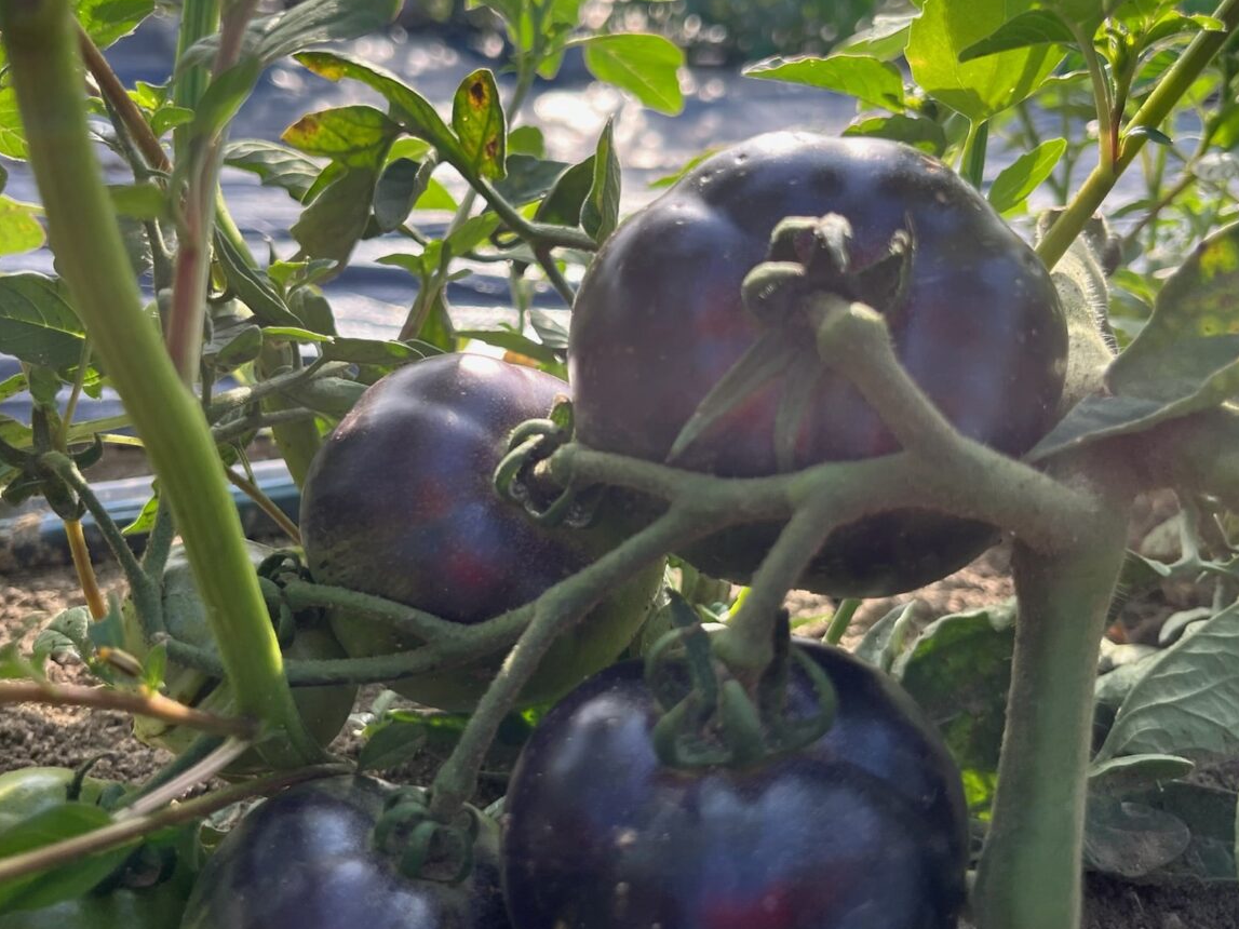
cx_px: 566
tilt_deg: -21.4
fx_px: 1217
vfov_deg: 41.7
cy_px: 418
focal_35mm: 34
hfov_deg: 53.9
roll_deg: -5.1
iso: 50
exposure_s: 1/583
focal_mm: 5.1
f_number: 1.6
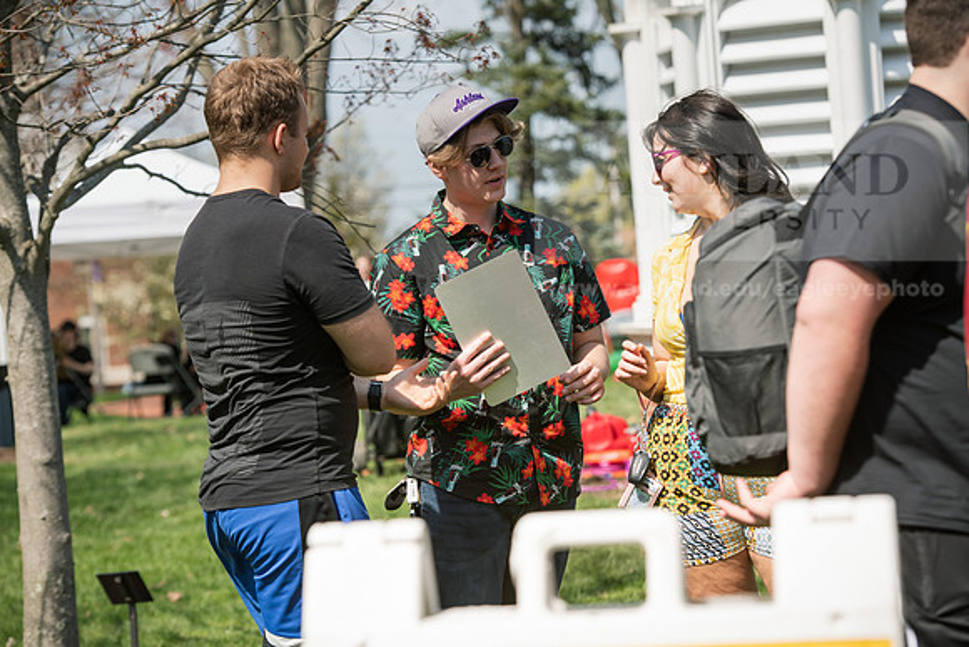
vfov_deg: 11.8
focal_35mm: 116
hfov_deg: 17.6
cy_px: 324
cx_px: 484
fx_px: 3123
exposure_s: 1/800
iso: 160
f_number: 5
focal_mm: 116
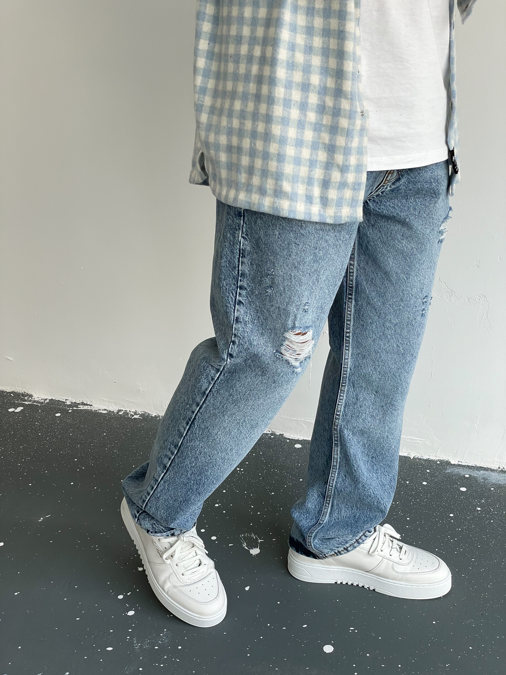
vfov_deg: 36.8
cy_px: 338
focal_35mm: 52
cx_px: 253
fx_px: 1013
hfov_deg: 28.0
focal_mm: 6
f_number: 2
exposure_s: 1/120
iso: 80
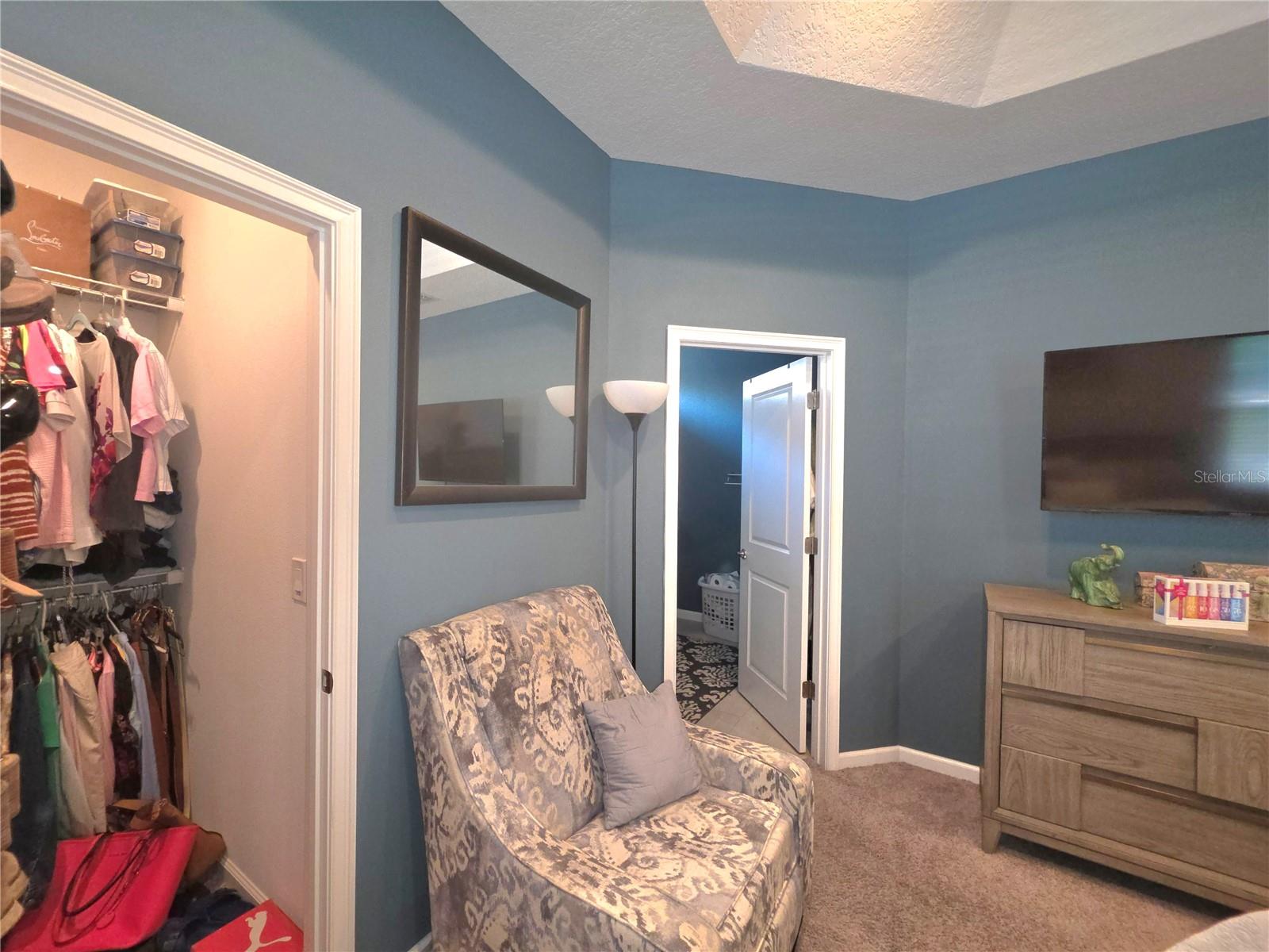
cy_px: 476
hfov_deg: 106.2
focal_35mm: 13
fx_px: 477
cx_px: 634
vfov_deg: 89.9
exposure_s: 1/60.2
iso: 200
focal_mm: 2.2
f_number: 1.9
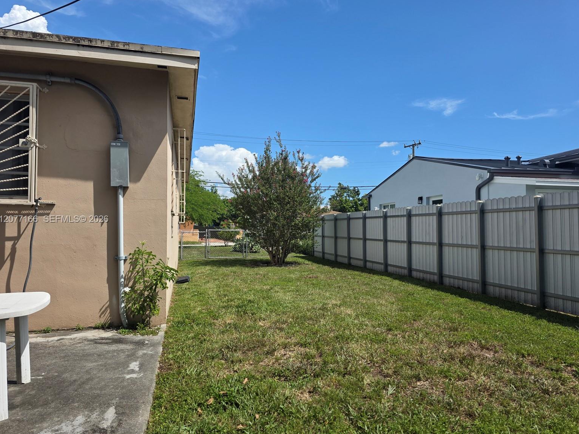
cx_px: 293
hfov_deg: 71.6
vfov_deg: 56.8
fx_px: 401
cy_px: 220
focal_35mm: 24
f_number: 1.7
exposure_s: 1/6809
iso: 80
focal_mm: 6.3
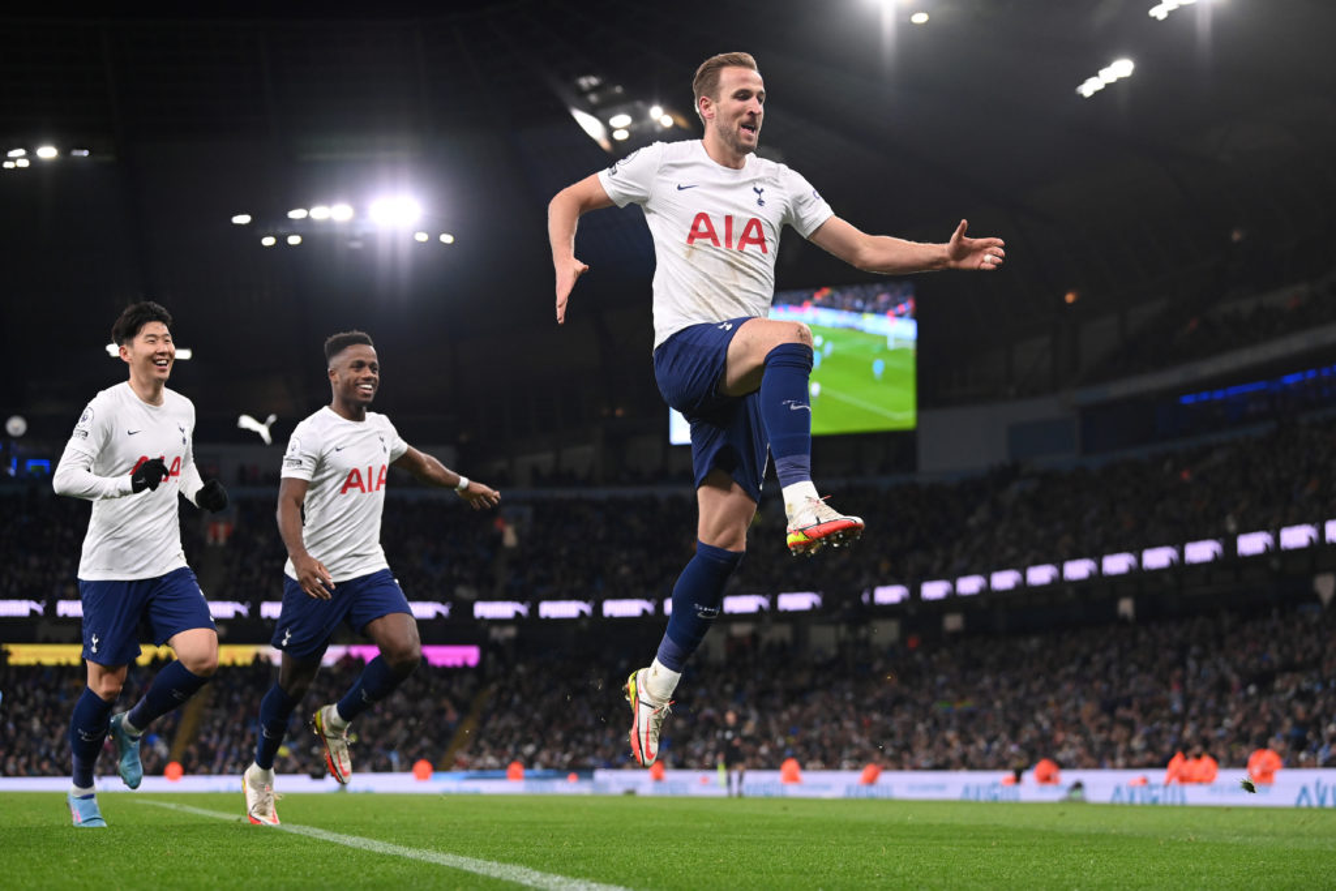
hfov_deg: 26.0
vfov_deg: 17.5
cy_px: 446
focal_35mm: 78
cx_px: 668
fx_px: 2895
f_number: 3.5
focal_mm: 78
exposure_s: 1/2000
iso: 3200
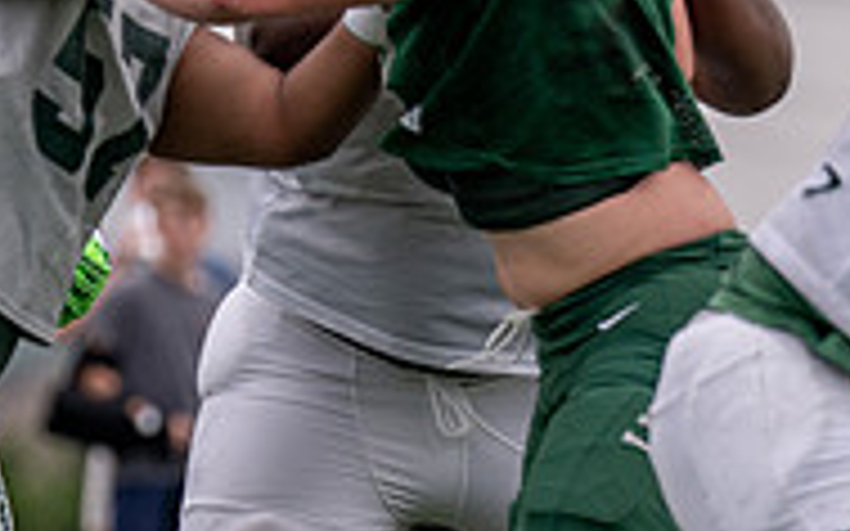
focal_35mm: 653
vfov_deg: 2.0
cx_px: -347
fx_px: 15122
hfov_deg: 3.2
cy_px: 292
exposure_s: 1/3200
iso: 320
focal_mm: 165
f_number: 2.8
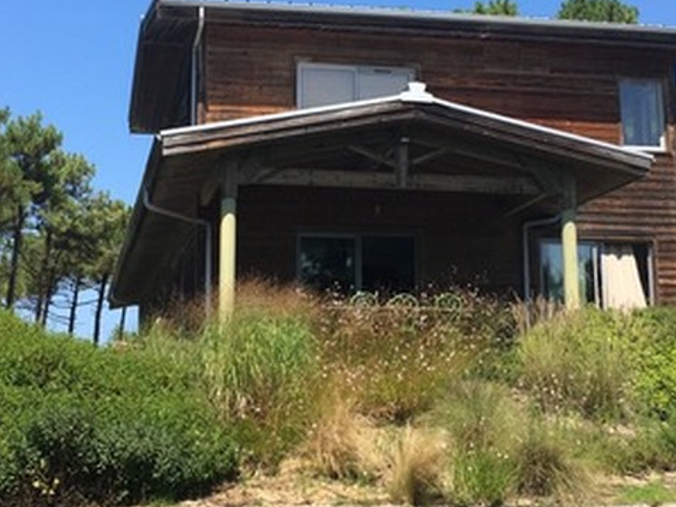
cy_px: 182
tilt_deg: +10.4
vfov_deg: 23.6
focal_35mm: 62
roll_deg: -0.3
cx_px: 319
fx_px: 1210
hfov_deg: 31.2
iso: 25
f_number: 2.2
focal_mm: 4.15
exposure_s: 1/962
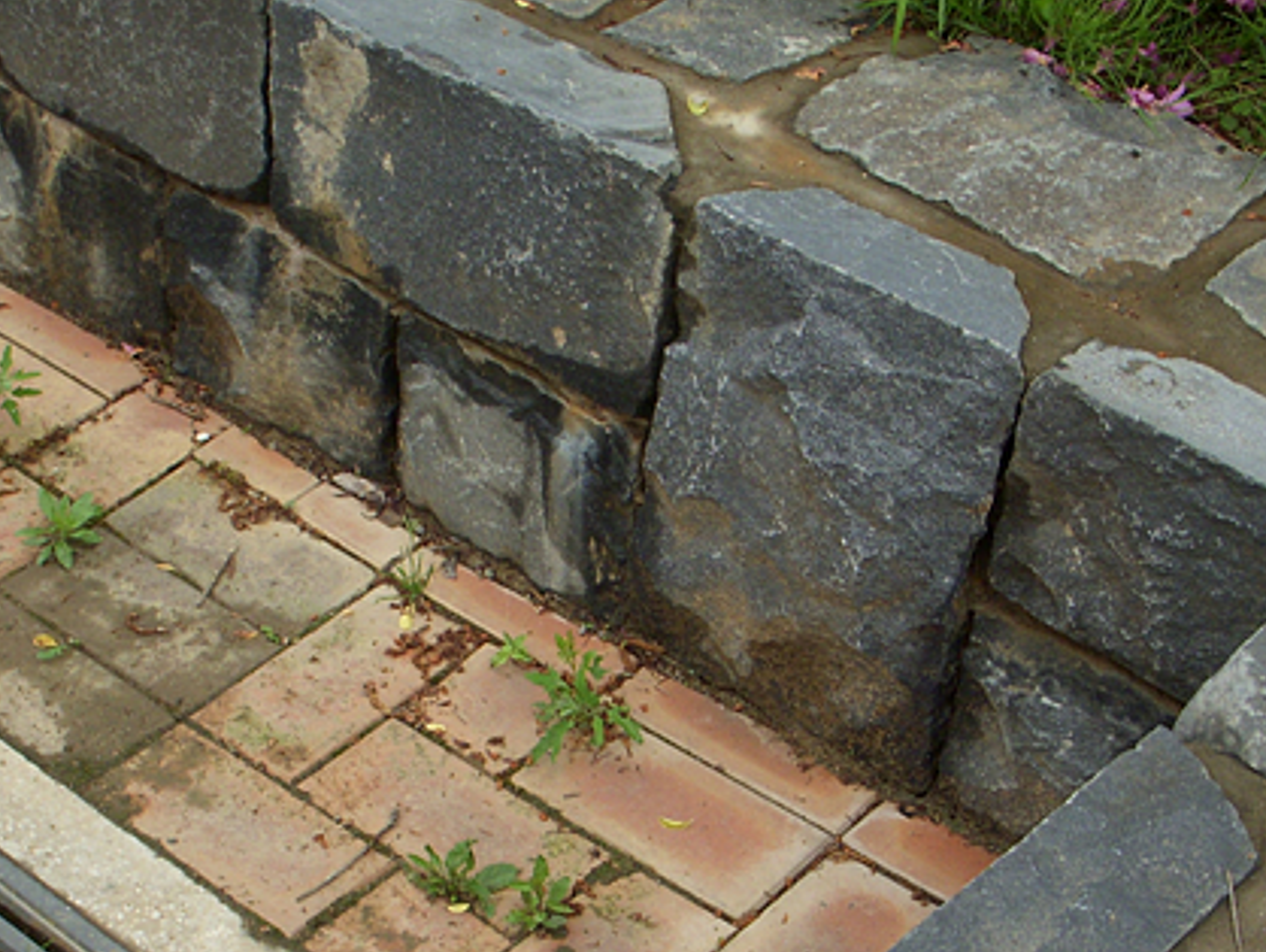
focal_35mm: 70
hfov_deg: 27.8
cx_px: 591
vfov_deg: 20.8
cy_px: 740
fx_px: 2562
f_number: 3.3
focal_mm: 6.3
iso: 100
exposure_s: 1/200
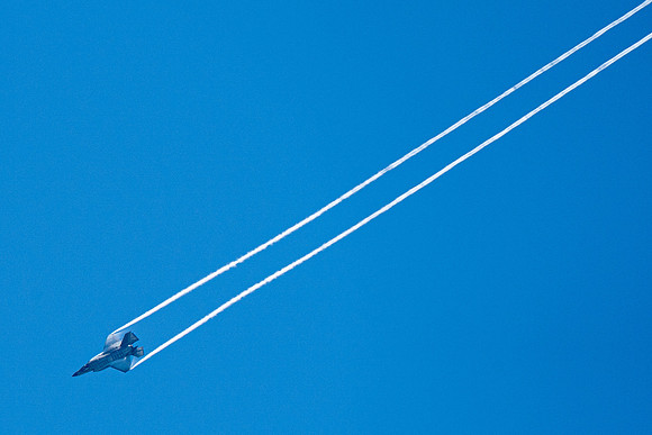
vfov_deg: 1.7
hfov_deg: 2.6
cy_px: 348
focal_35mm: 804
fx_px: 14561
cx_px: 15
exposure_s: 1/1250
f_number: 10
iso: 640
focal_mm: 400
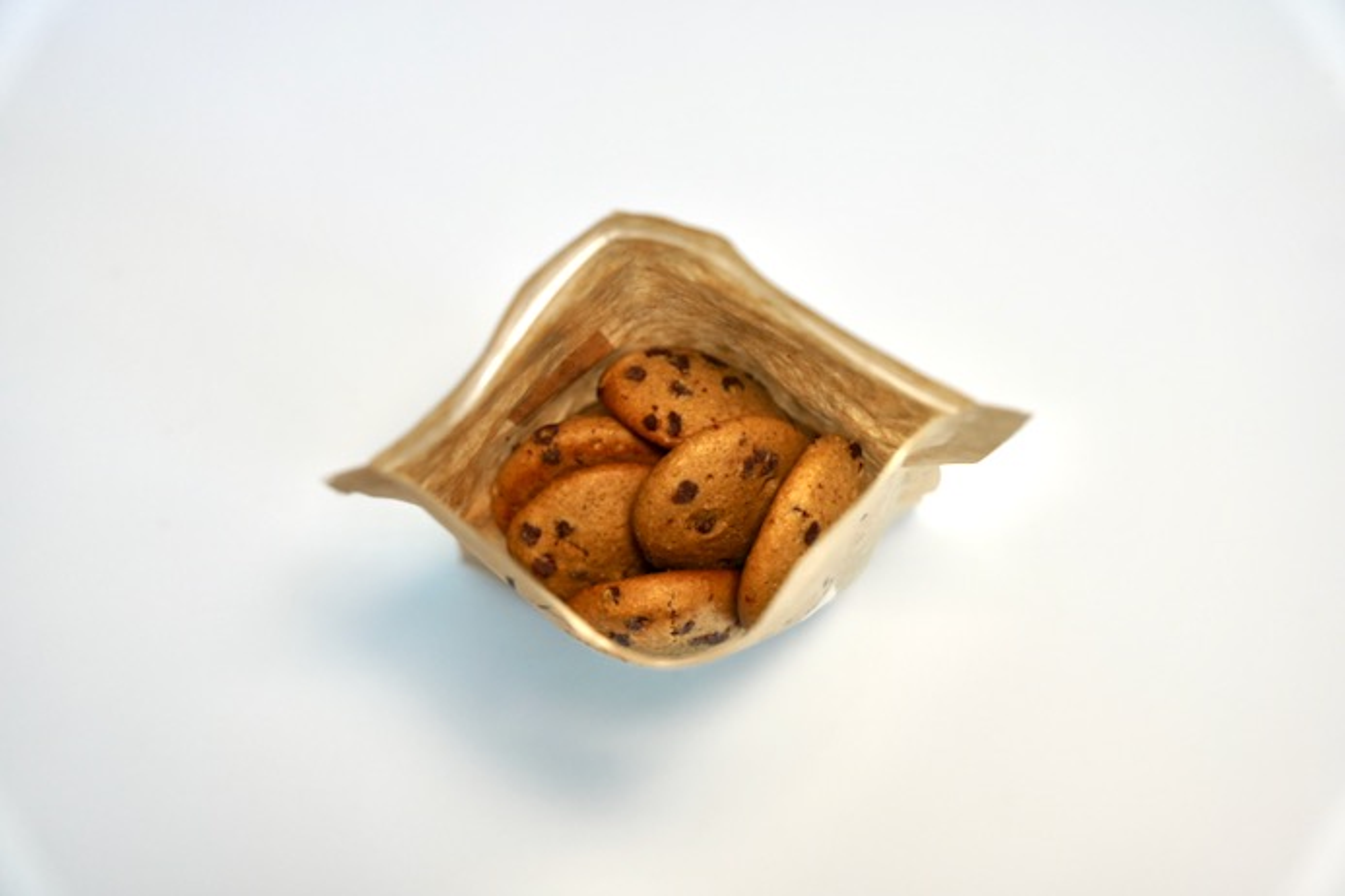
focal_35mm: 40
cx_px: 672
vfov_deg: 33.4
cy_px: 448
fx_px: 1494
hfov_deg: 48.5
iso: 400
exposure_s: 1/160
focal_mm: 40
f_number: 4
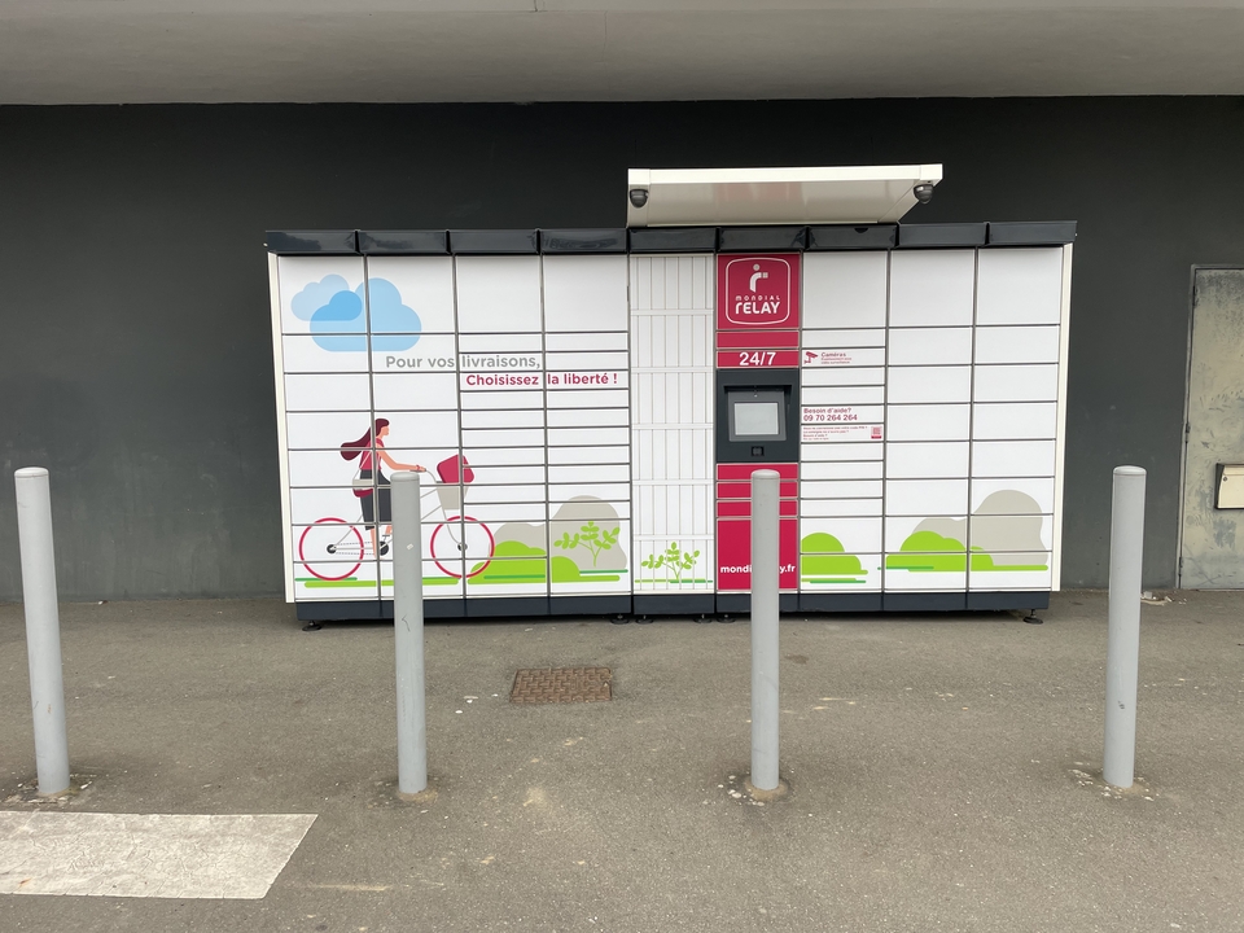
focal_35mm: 26
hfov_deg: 67.3
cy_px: 466
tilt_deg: -5.3
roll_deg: +1.1
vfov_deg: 53.1
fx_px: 934
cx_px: 622
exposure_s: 1/406
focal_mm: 4.2
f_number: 1.6
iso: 32
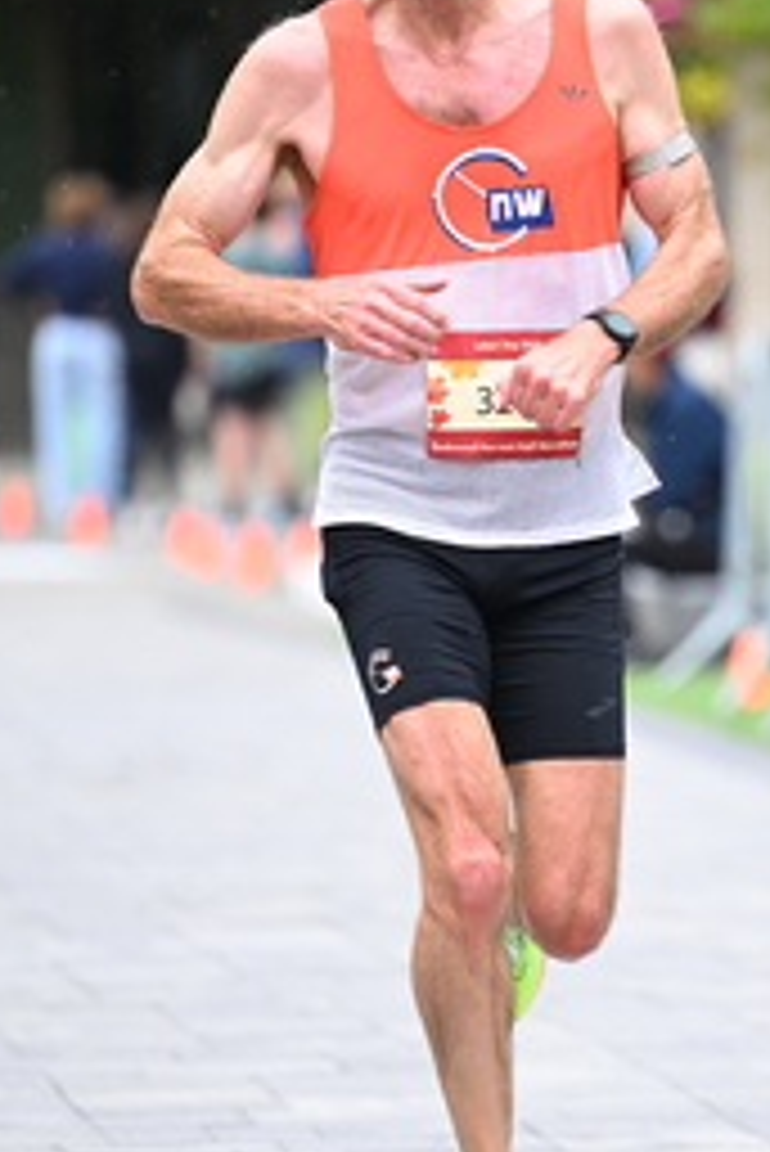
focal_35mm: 386
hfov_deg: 3.6
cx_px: 642
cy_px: 598
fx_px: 12366
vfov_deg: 5.3
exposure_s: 1/1250
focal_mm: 180
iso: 1250
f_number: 2.8
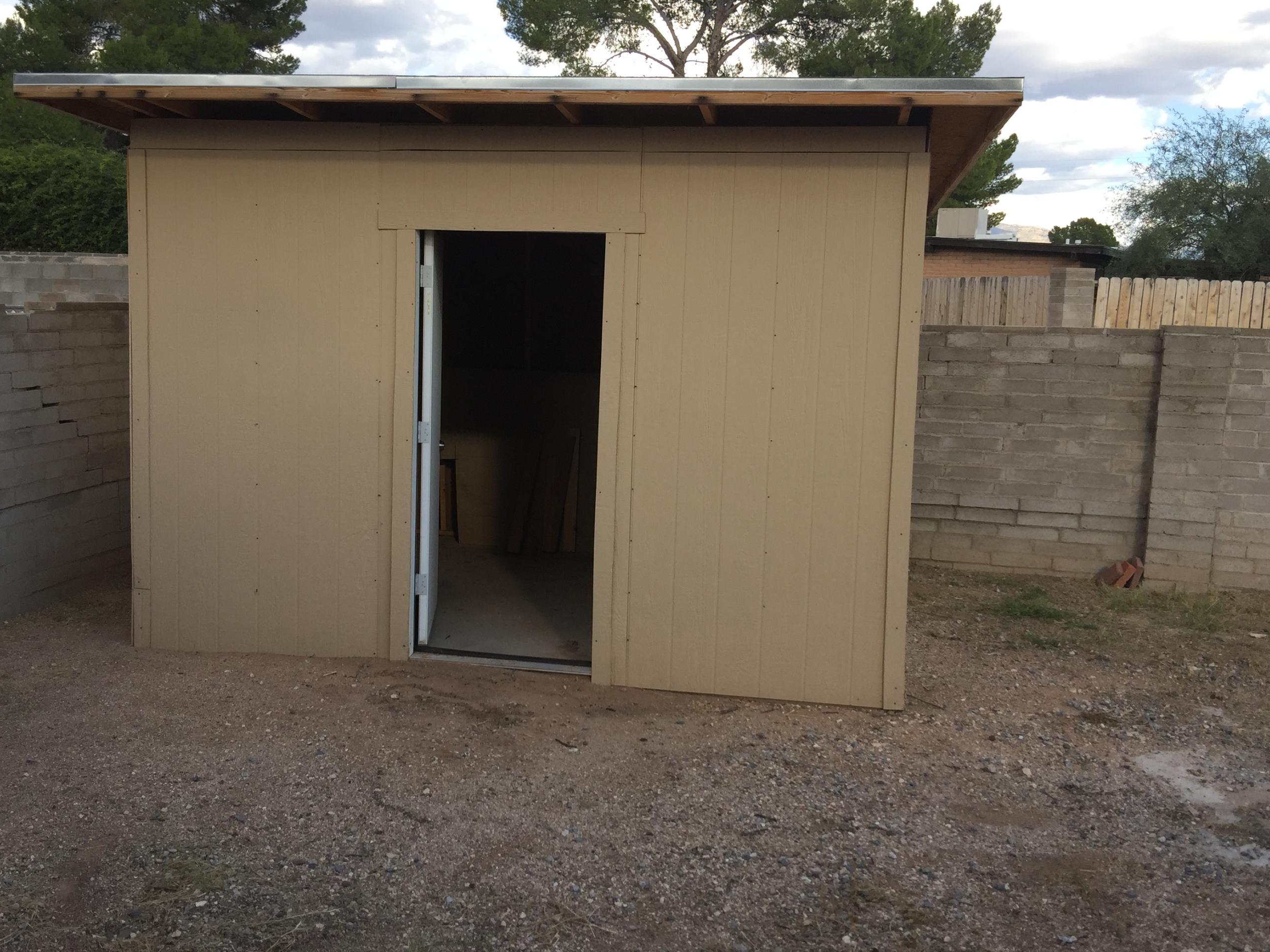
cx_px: 606
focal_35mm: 34
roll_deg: -1.5
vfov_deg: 41.8
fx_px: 1247
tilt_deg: -7.8
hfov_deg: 53.9
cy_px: 457
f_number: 2.2
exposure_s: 1/599
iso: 32
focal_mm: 4.15
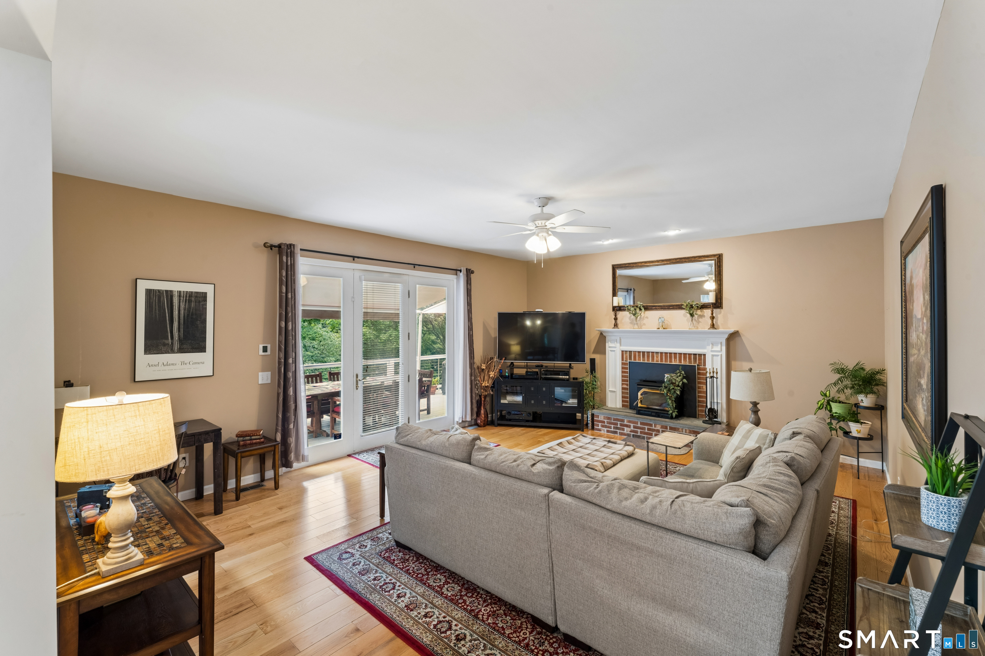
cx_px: 492
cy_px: 328
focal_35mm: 15
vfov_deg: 76.6
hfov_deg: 99.6
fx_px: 416
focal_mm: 15.2
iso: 400
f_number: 13
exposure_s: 1/1.67
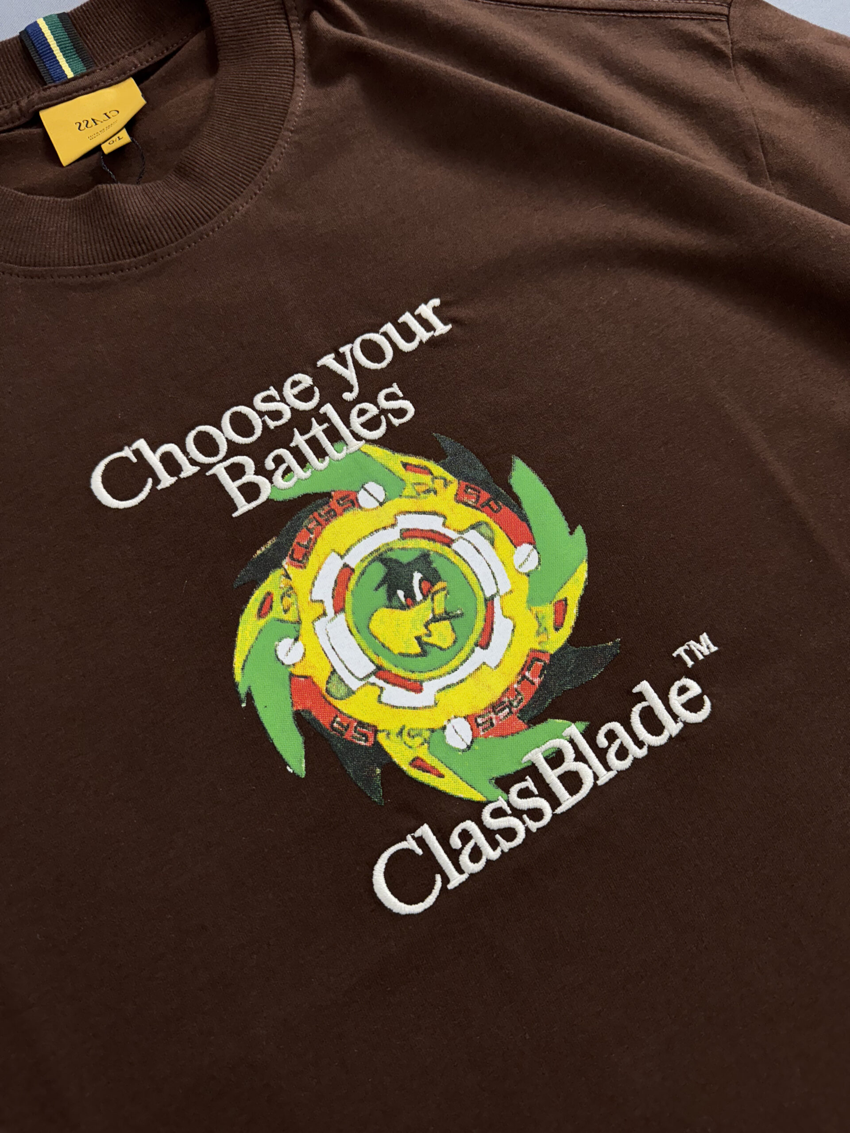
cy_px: 566
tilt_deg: -74.4
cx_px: 425
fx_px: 786
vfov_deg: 71.6
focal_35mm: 24
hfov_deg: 56.8
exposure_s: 1/120
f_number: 1.78
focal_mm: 6.76
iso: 160
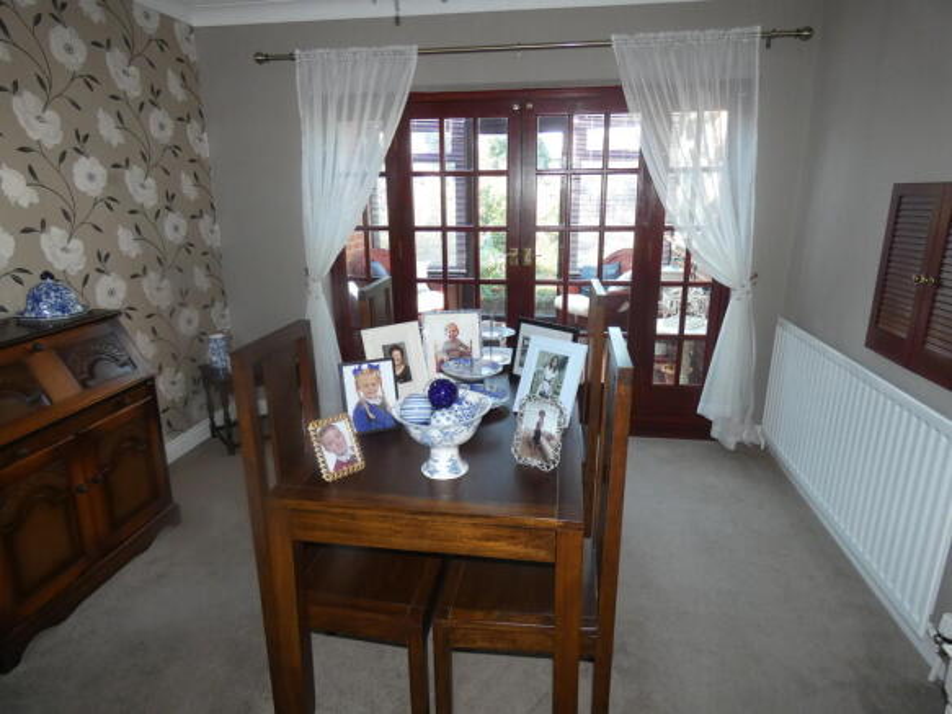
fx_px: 550
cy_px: 357
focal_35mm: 20
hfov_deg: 81.8
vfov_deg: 66.0
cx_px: 476
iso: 250
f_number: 2.8
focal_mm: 3.6
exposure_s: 1/60
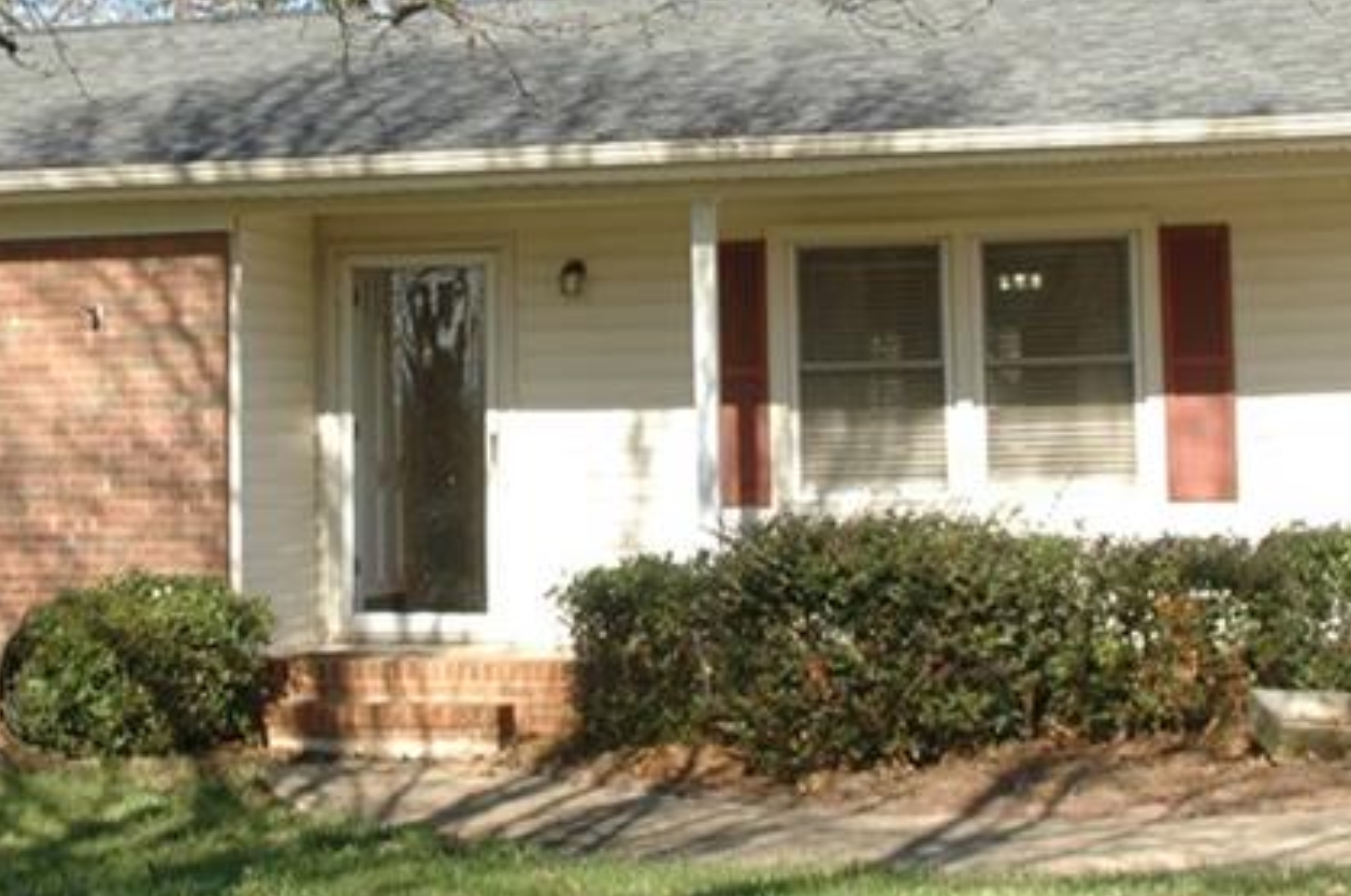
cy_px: 190
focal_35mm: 66
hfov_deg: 30.4
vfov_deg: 20.3
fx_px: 2473
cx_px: 484
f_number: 10
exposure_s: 1/400
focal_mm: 18
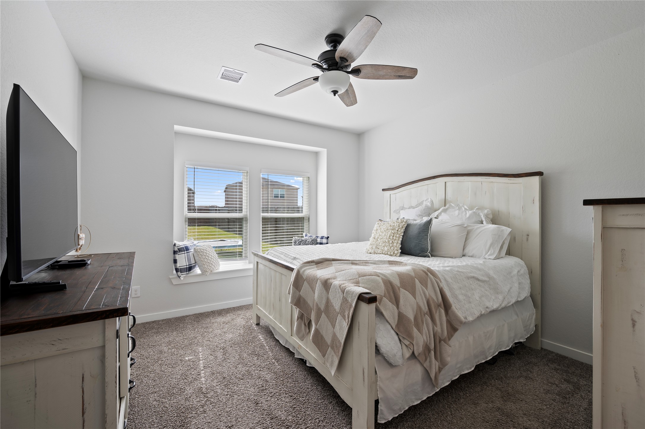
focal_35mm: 15
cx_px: 322
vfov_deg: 77.2
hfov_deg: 100.4
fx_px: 269
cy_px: 214
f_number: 6.3
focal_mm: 15
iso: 100
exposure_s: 1/10
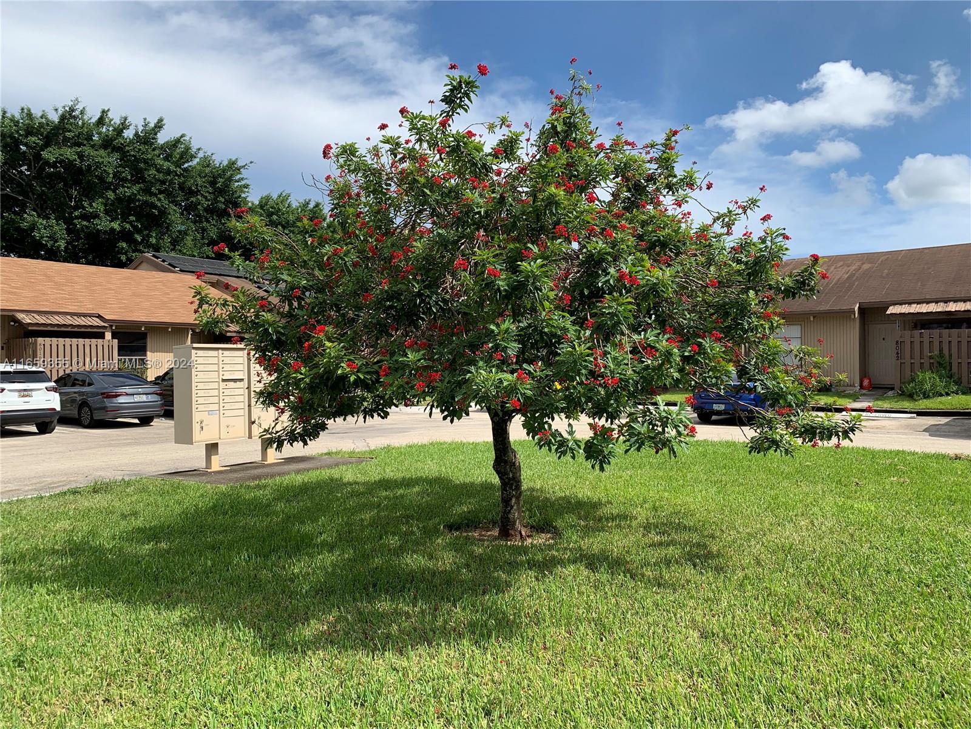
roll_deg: +0.8
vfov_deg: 53.1
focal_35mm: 26
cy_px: 364
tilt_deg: -0.8
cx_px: 486
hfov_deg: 67.3
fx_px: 729
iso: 25
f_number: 1.8
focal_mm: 4.25
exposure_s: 1/2421
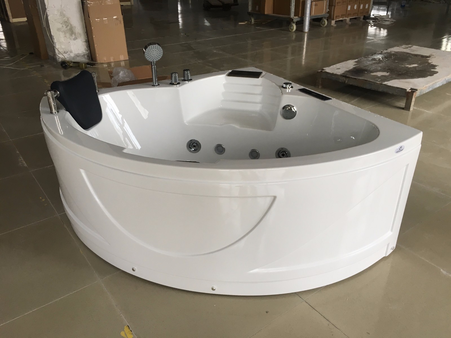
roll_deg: +0.4
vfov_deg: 48.2
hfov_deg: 61.7
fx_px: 378
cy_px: 169
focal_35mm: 29
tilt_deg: -28.7
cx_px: 226
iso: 25
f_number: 2.2
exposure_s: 1/33
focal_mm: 4.15
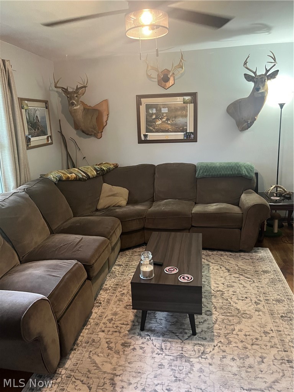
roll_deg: +3.0
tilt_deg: -14.1
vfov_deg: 67.3
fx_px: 294
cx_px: 147
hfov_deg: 53.1
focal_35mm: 26
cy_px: 196
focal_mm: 5.1
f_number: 1.6
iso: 500
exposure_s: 1/60
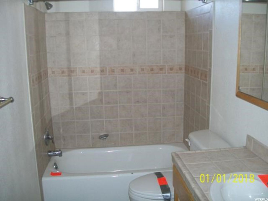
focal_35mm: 36
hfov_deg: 51.4
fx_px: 279
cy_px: 100
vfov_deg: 39.7
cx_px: 134
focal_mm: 6
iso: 160
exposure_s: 1/30
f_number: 2.7
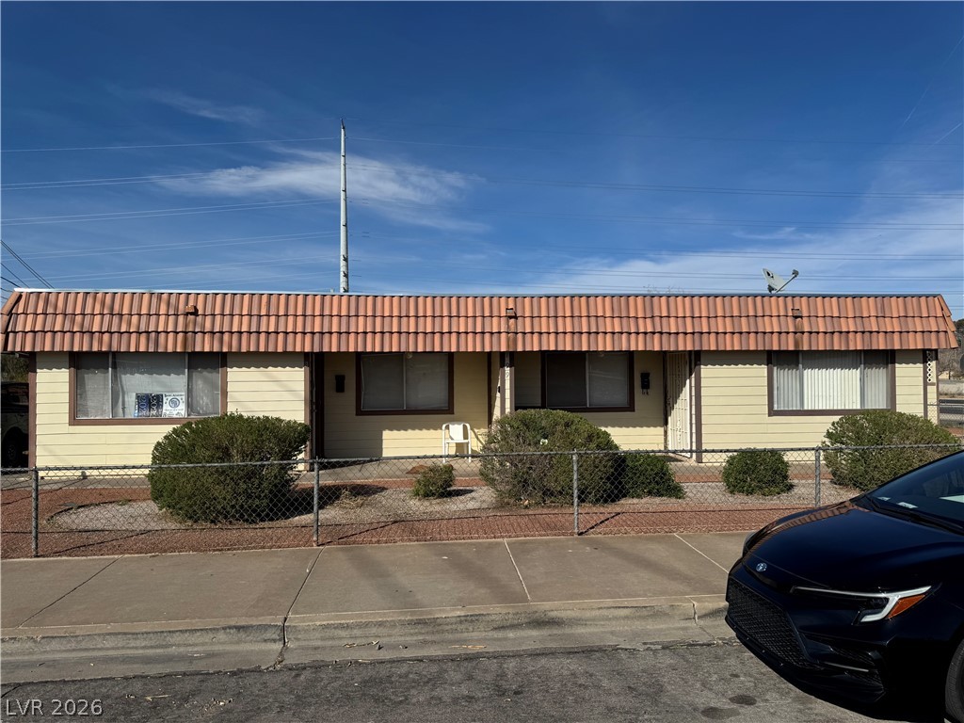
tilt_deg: -0.3
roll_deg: +0.4
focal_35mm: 24
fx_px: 668
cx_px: 482
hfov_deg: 71.6
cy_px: 362
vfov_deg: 56.8
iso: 80
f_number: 1.78
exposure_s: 1/9009
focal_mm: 6.76
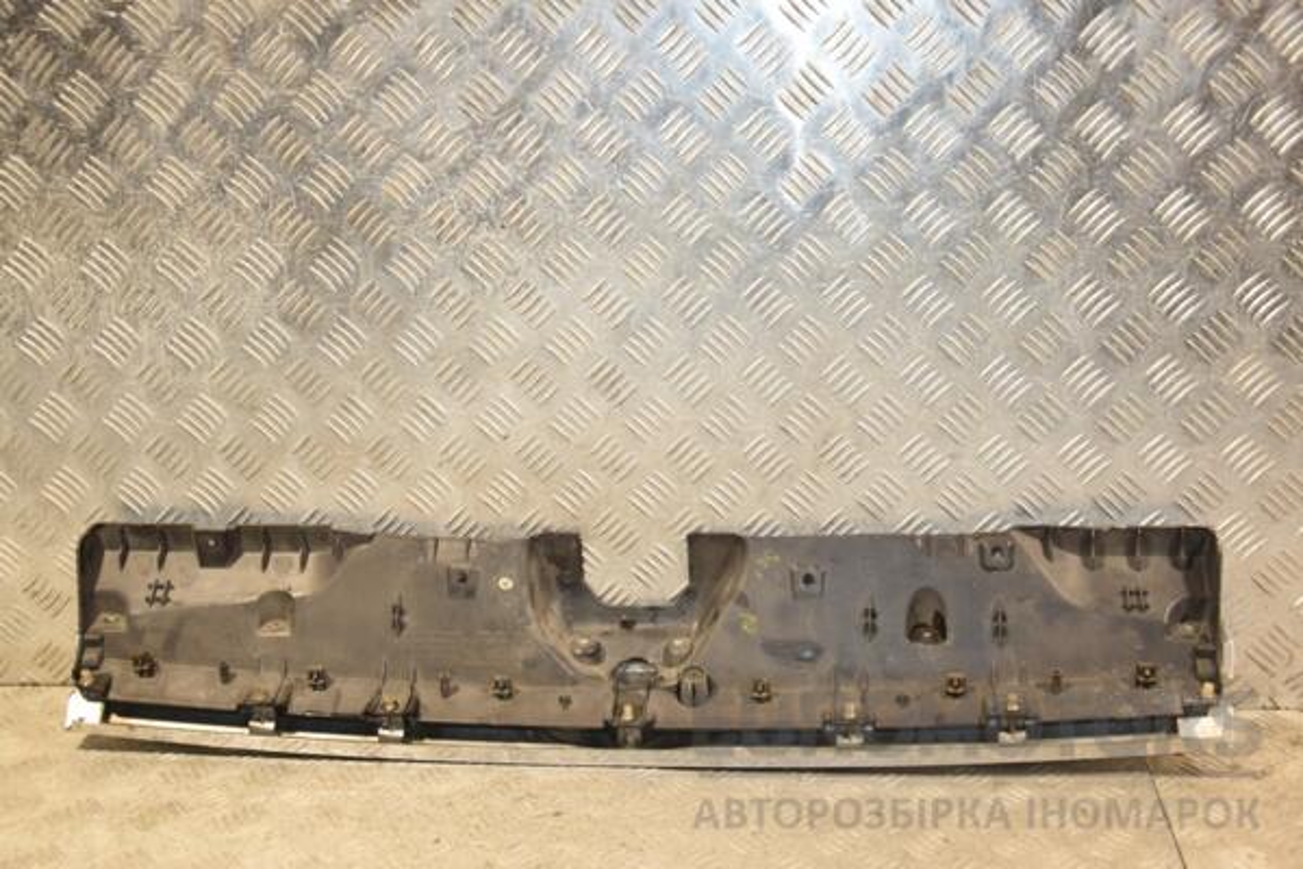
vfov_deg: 29.9
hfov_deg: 43.6
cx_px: 652
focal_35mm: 45
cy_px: 434
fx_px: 1629
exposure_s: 1/160
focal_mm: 30
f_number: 5
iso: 800
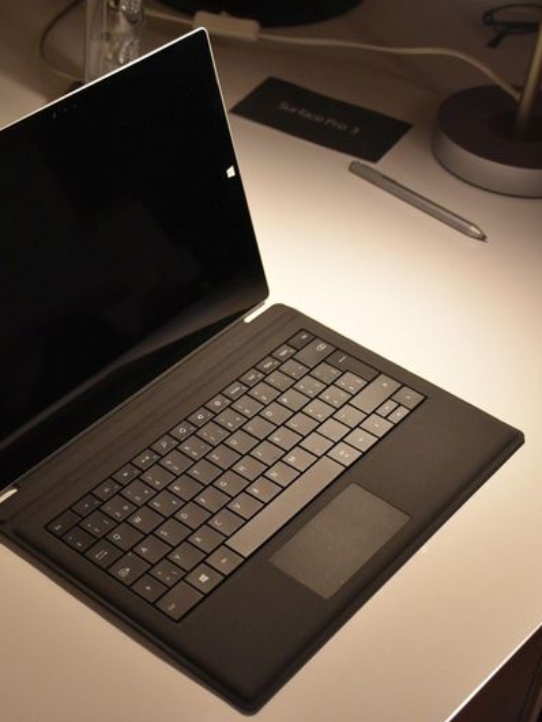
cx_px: 161
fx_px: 1378
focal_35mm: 66
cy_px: 356
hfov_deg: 22.1
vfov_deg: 29.4
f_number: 4
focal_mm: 30
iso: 1250
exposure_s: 1/60
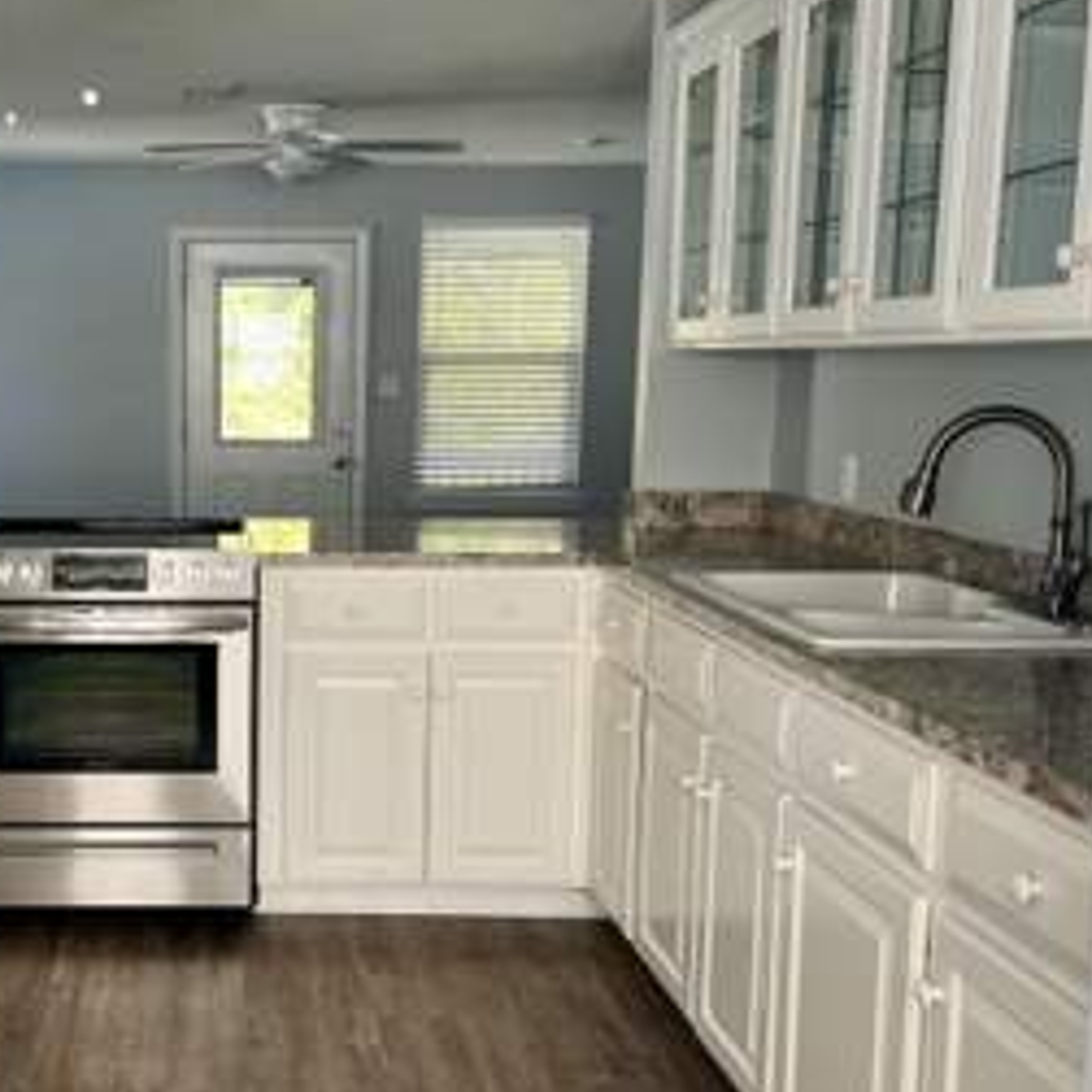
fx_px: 1570
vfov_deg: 38.3
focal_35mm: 44
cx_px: 213
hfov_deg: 37.0
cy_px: 574
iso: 125
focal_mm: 5.1
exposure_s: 1/121
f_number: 1.6
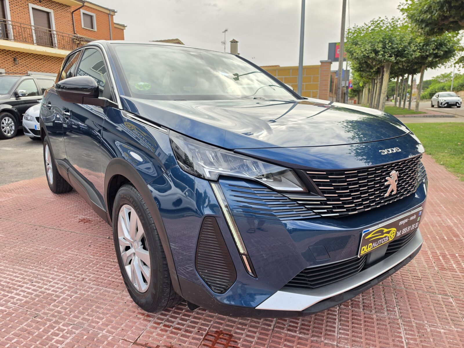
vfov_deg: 58.9
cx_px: 232
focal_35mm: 23
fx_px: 308
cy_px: 174
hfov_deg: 73.9
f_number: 1.4
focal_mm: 6.5
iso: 64
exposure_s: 1/2359
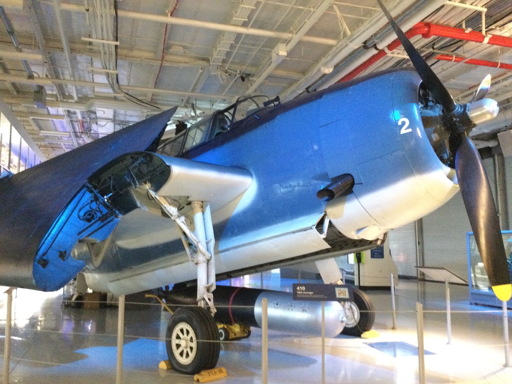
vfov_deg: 45.4
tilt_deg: +6.1
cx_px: 256
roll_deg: -1.0
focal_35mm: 31
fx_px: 459
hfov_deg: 58.4
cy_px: 192
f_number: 2.4
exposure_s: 1/15
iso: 800
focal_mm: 3.3
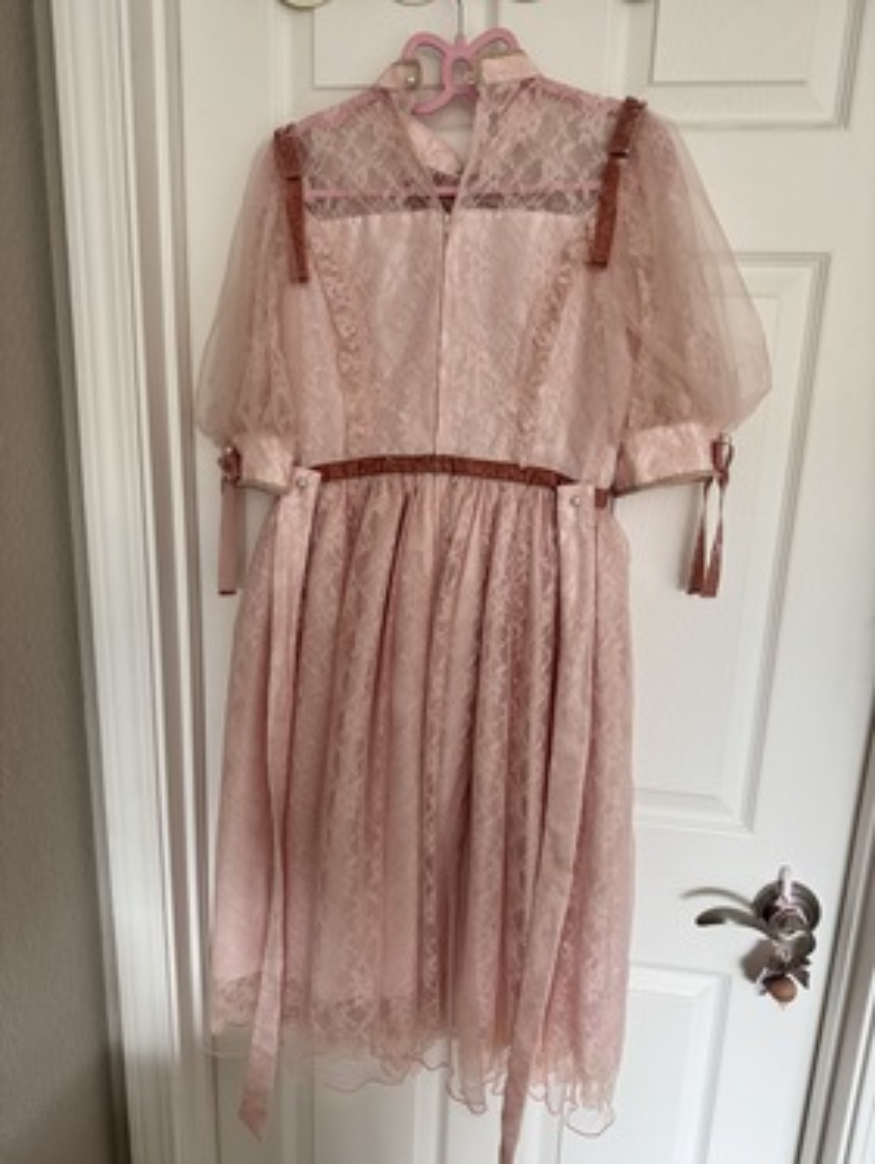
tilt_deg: -13.7
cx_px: 438
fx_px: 808
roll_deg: -1.7
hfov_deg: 56.9
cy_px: 582
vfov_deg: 71.6
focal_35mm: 24
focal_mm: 6.76
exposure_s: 1/121
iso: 200
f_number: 1.78
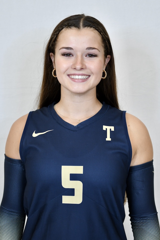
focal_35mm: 82
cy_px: 120
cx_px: 80
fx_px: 550
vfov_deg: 24.6
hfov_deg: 16.6
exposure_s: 1/250
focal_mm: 55
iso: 1100
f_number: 3.2
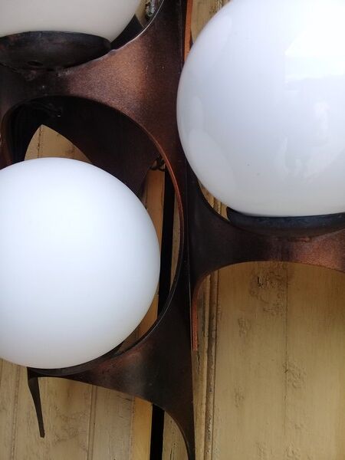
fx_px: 412
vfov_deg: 58.4
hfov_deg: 45.4
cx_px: 172
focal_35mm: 31
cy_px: 230
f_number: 2.2
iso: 50
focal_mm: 3.3
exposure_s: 1/300
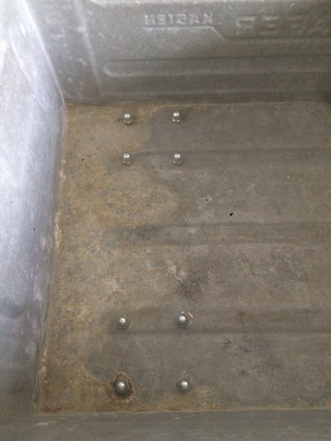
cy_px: 220
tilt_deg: -72.1
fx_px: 370
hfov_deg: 48.2
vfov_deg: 61.7
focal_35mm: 29
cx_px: 166
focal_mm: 4.15
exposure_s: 1/20
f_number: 2.2
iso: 320
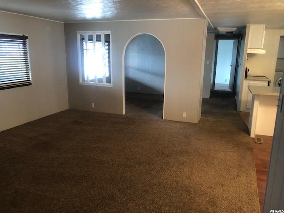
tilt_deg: -12.5
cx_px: 142
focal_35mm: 28
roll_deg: +0.8
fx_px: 230
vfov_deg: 49.7
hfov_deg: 63.4
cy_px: 106
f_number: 1.8
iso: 80
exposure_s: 1/15
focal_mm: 4
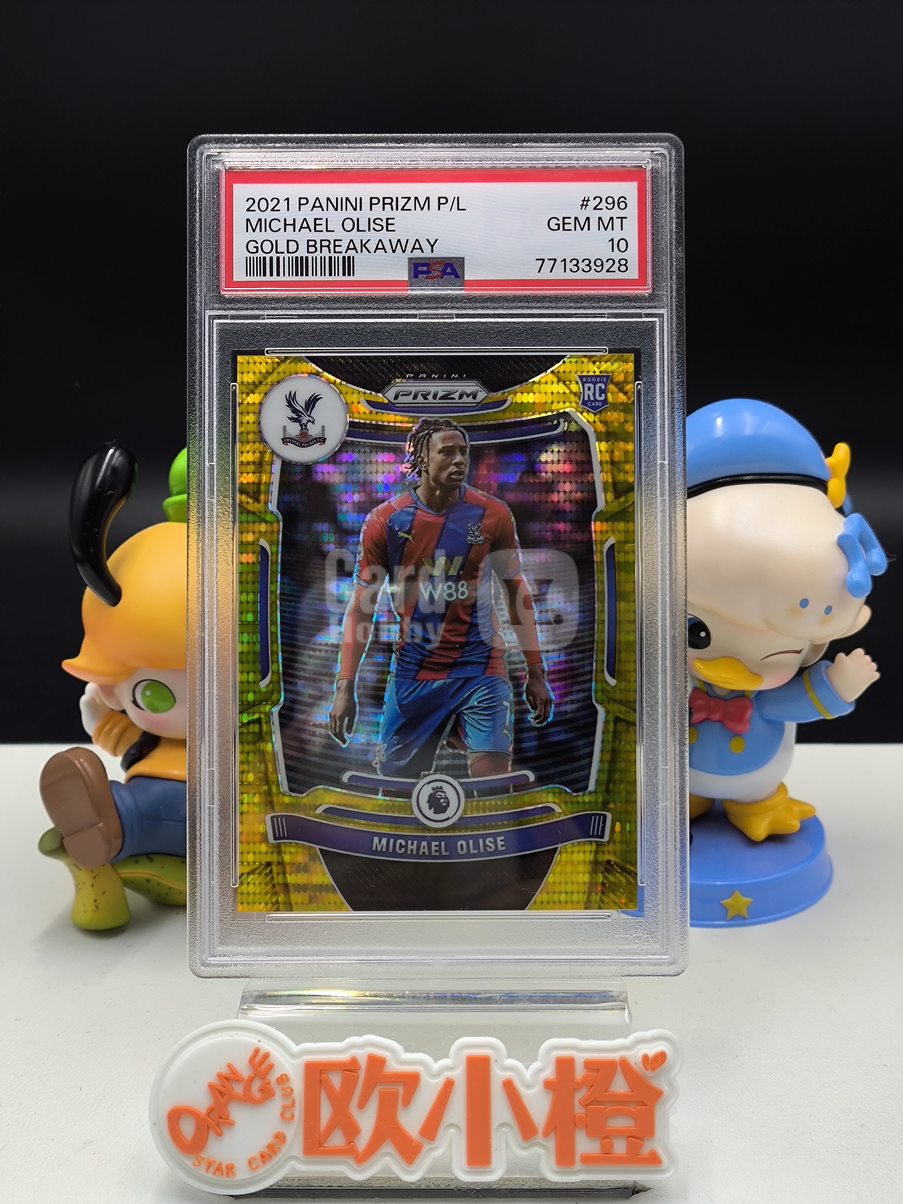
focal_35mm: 46
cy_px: 602
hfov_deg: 31.5
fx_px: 1600
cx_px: 452
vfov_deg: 41.2
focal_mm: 5.35
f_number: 1.7
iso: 125
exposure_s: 1/130
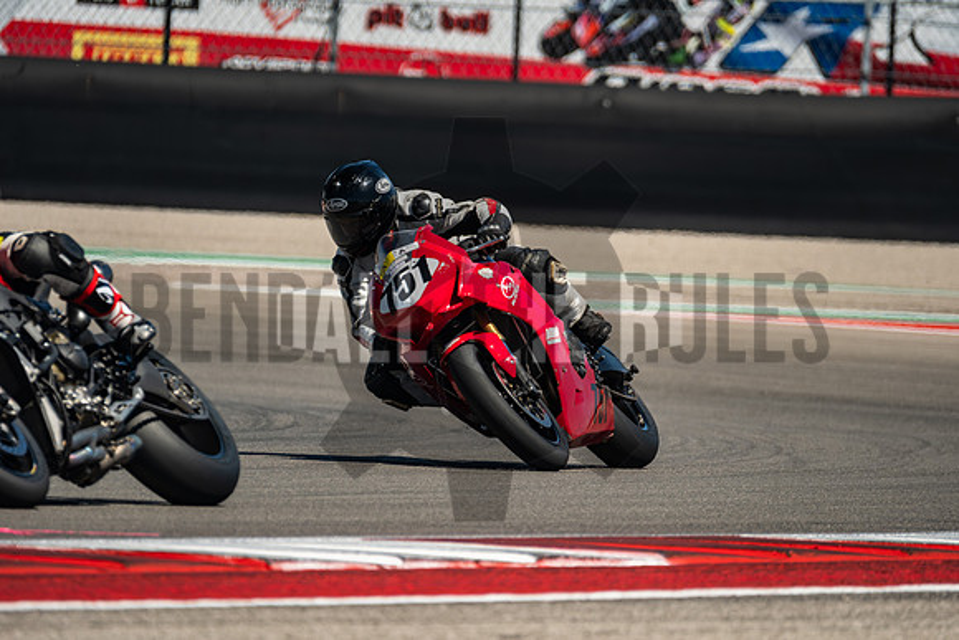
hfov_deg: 3.4
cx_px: 480
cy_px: 320
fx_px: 15986
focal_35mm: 600
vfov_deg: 2.3
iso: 500
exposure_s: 1/1250
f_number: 5.6
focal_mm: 400
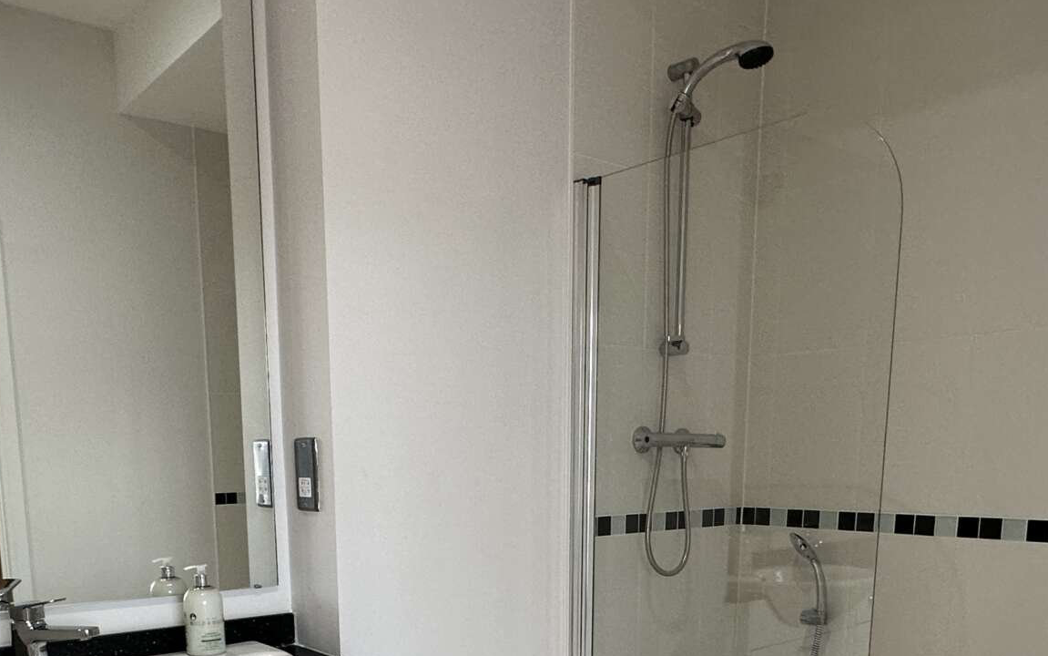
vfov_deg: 35.2
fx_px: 943
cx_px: 467
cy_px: 638
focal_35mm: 33
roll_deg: -0.7
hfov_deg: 58.0
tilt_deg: -11.0
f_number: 2.2
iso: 125
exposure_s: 1/100
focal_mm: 2.22
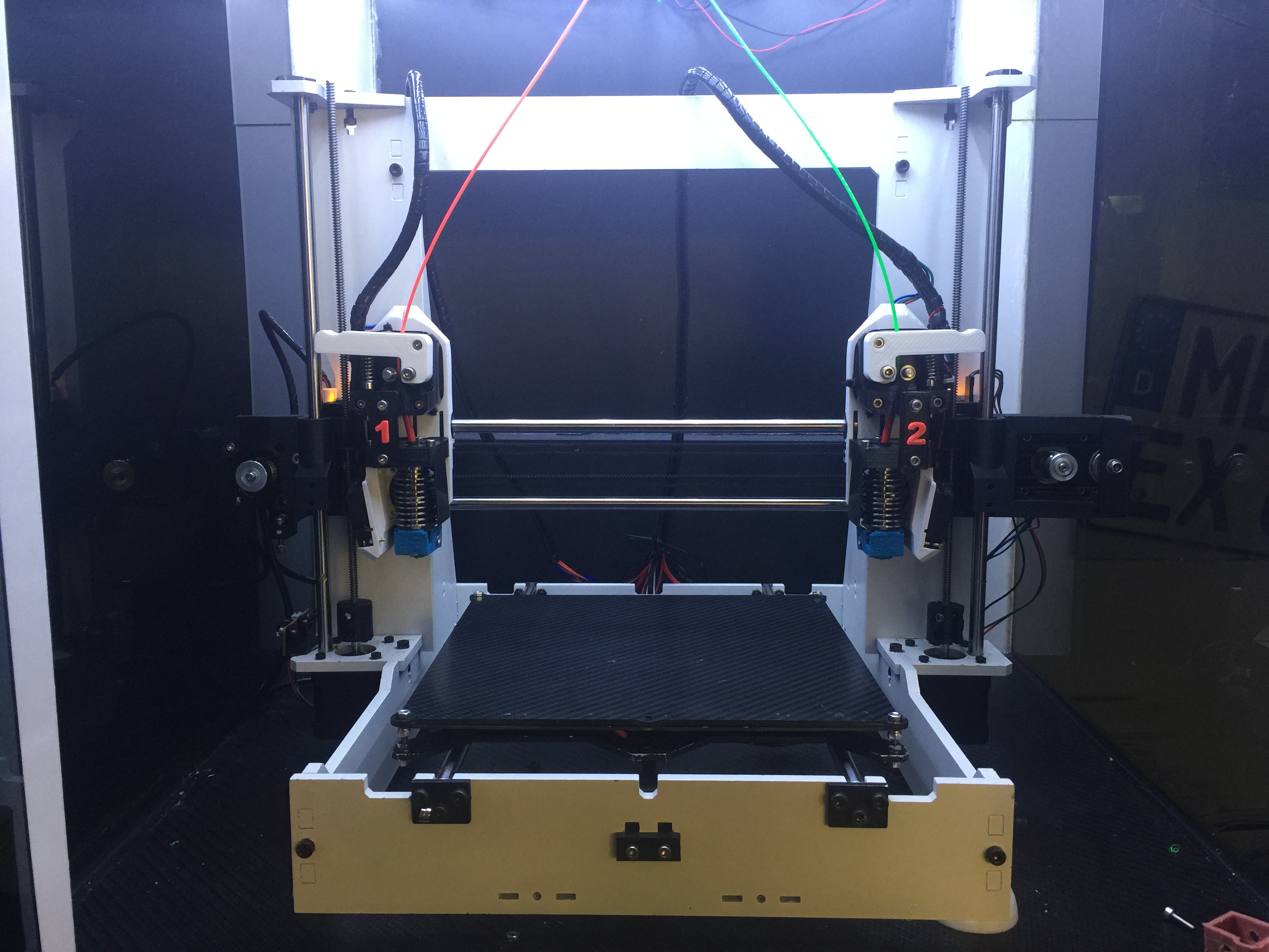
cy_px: 476
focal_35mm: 29
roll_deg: +0.9
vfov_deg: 48.2
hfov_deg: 61.7
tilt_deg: -7.6
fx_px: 1063
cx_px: 634
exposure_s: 1/17
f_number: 2.2
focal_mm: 4.15
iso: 64
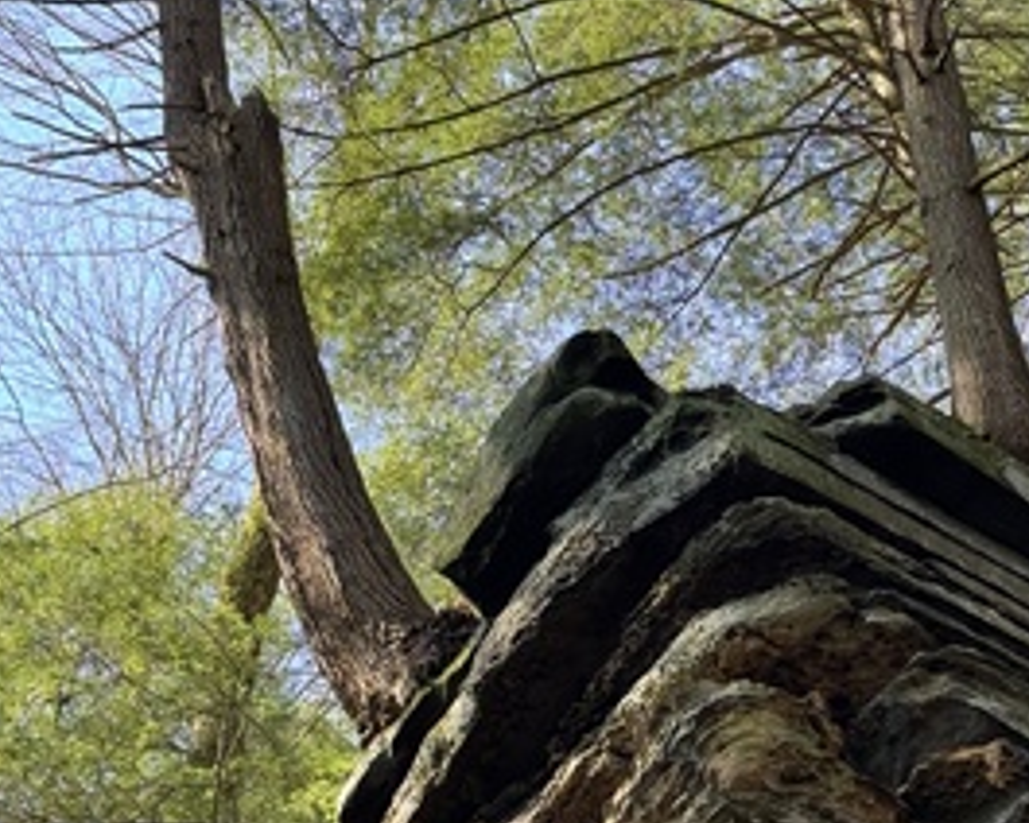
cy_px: 377
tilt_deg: +54.7
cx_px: 699
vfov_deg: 16.7
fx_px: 2802
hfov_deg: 20.7
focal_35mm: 92
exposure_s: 1/223
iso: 64
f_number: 1.78
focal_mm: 6.86
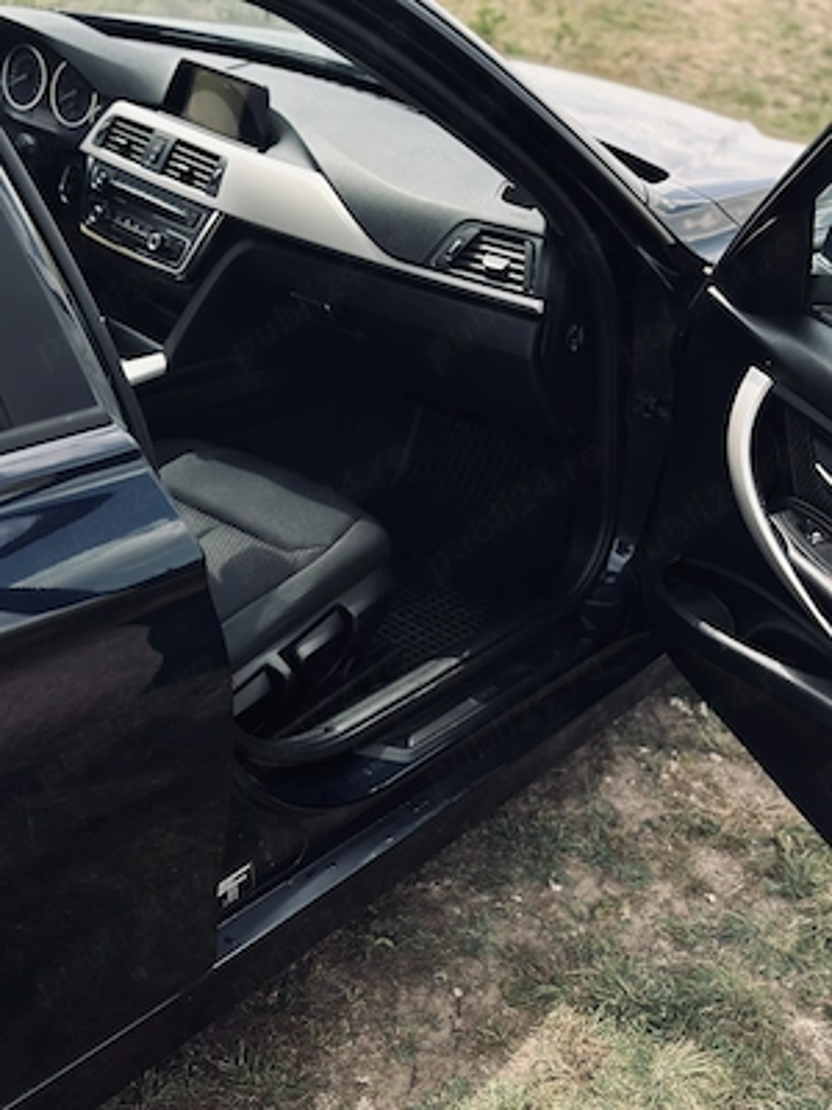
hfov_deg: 30.3
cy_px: 555
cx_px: 416
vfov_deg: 39.7
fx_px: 1538
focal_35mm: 48
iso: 80
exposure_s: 1/1357
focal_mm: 6.86
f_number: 1.78
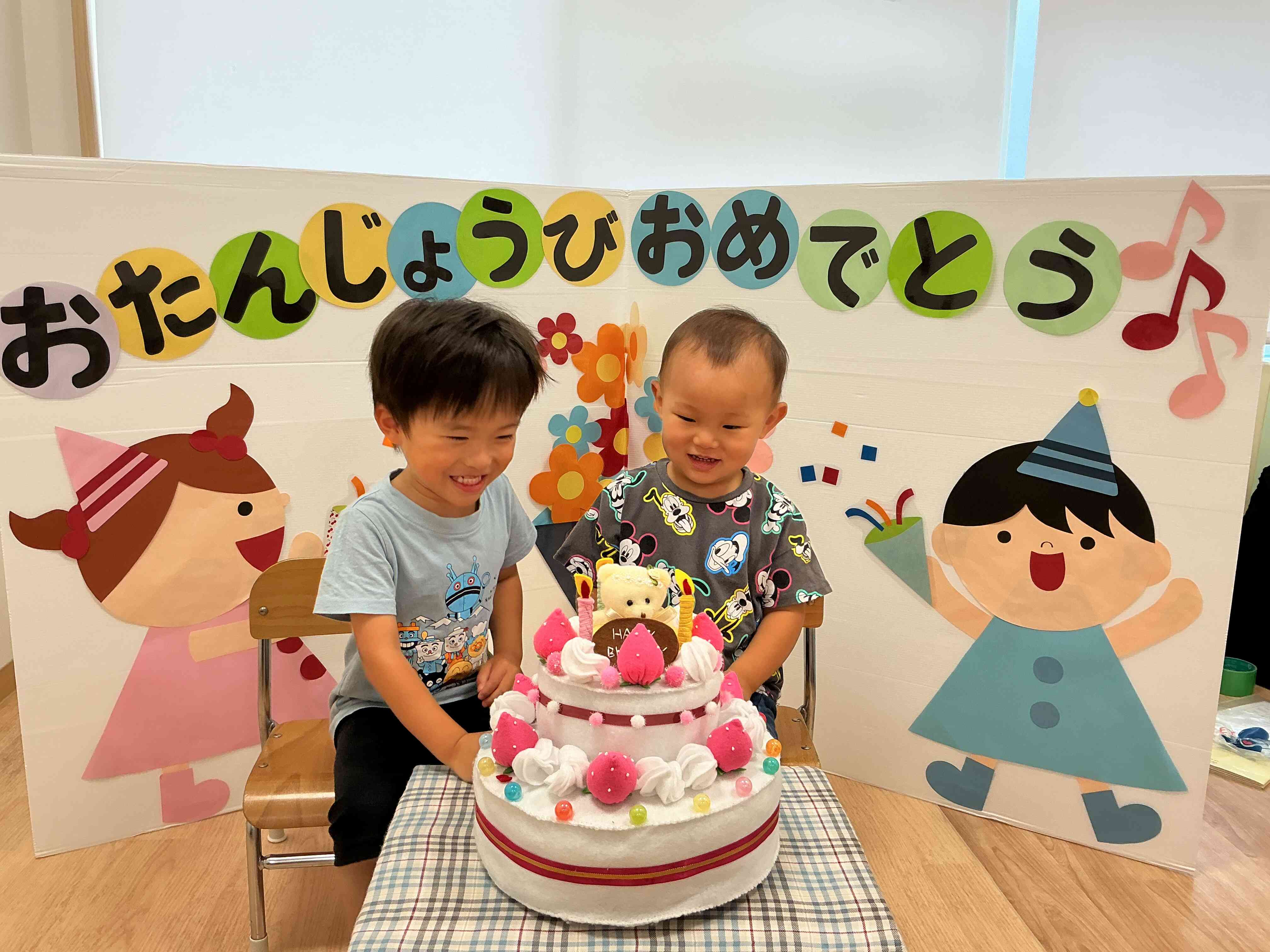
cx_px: 635
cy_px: 476
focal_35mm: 29
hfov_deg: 61.7
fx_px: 1064
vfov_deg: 48.2
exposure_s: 1/120
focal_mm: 3
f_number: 1.8
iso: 32
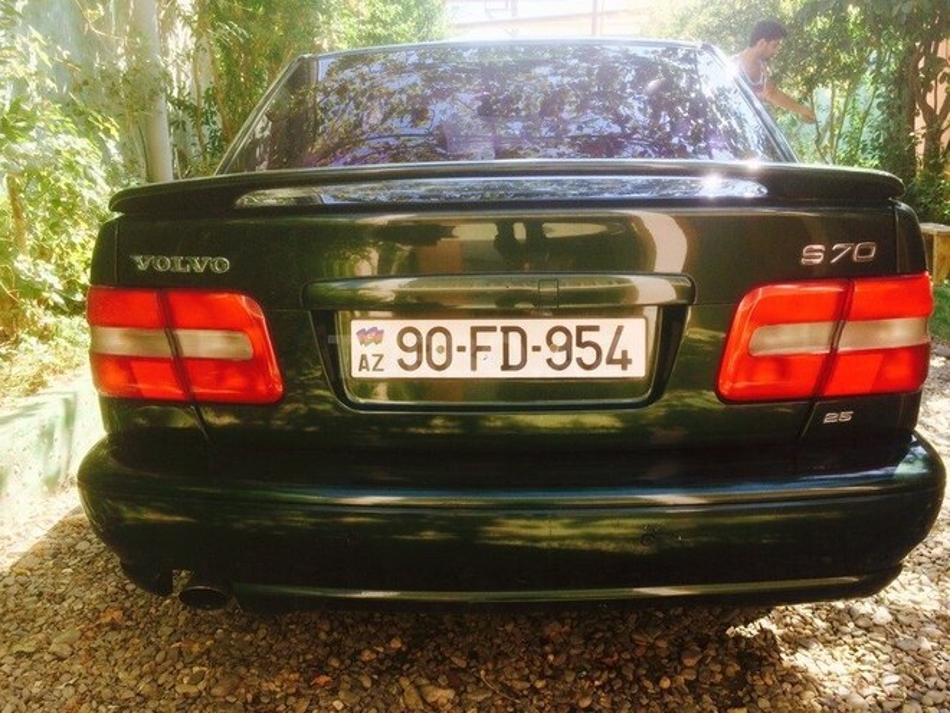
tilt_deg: -20.5
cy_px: 356
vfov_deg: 48.2
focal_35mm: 29
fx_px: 796
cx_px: 475
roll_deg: +1.1
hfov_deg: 61.7
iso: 32
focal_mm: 4.15
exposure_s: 1/354
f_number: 2.2
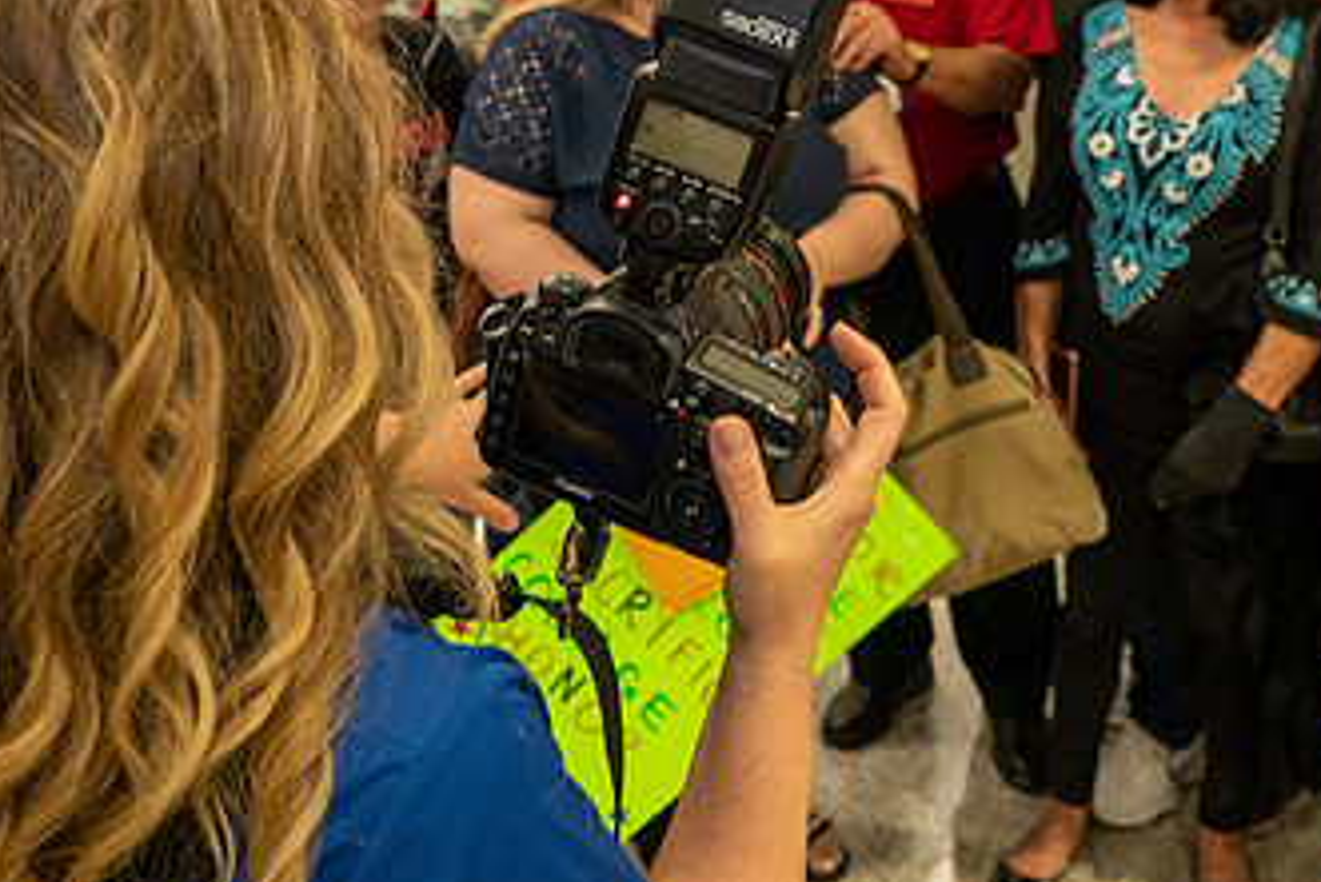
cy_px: 243
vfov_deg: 31.5
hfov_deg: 46.4
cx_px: 686
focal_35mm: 42
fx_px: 1542
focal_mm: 24
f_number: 4.5
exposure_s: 1/60
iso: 2500
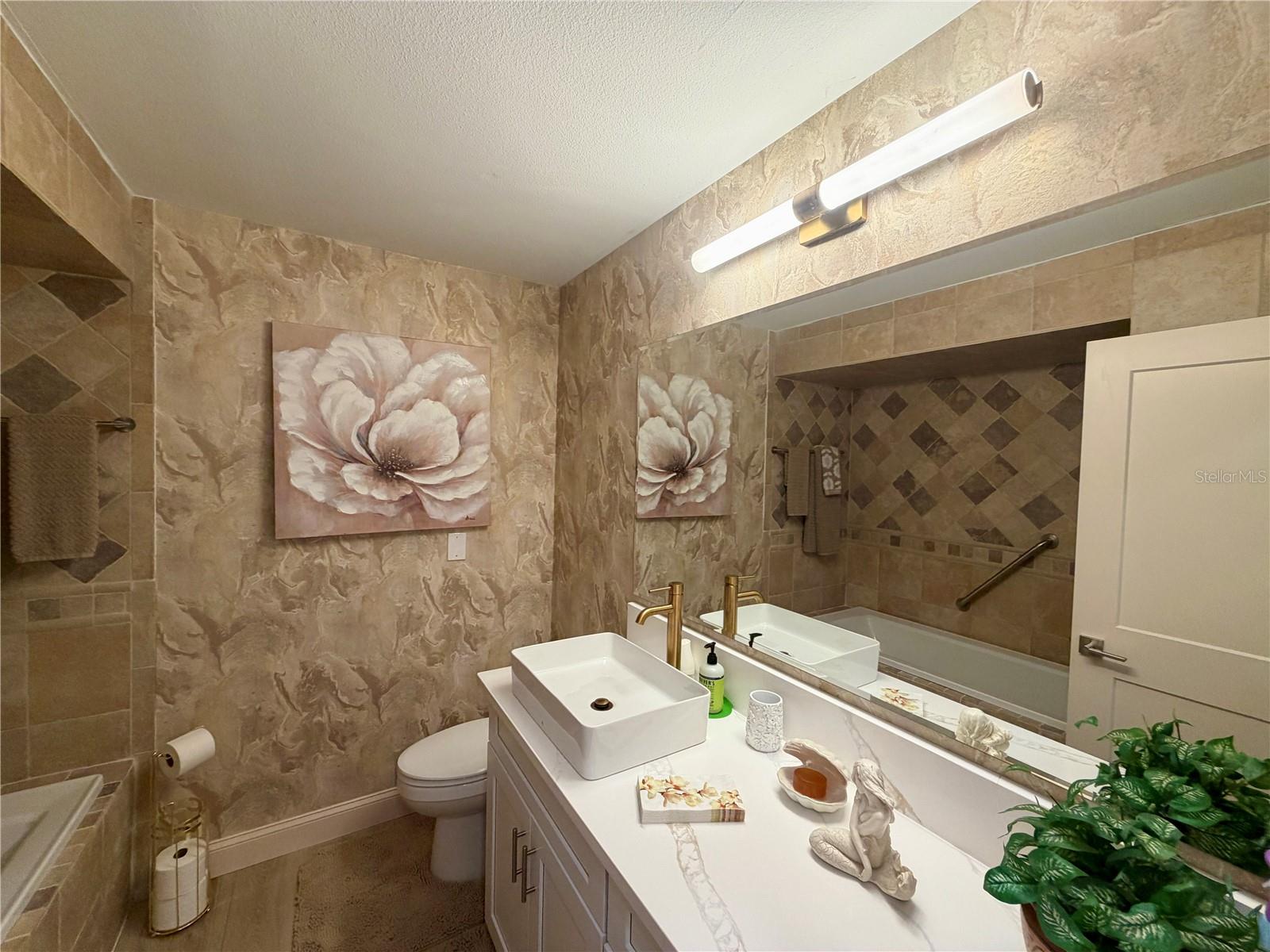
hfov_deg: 102.1
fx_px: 514
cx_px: 635
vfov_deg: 85.7
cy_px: 476
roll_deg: -0.1
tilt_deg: -2.2
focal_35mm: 14
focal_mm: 2.22
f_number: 2.2
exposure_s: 1/120
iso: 160
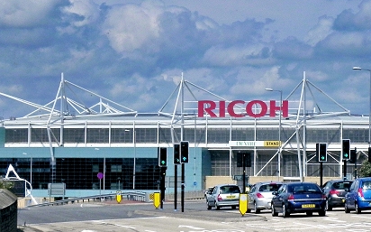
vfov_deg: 9.3
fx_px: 1415
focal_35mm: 140
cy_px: 137
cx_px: 259
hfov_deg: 14.9
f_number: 7.1
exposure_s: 1/1647
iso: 200
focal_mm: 15.1
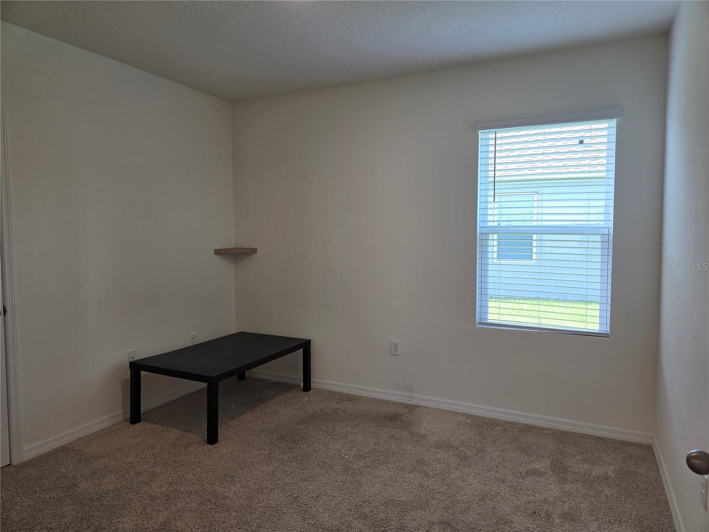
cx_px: 354
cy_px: 266
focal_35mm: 23
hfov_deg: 73.9
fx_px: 471
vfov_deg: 58.9
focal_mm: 5.4
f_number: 1.8
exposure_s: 1/120
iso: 40
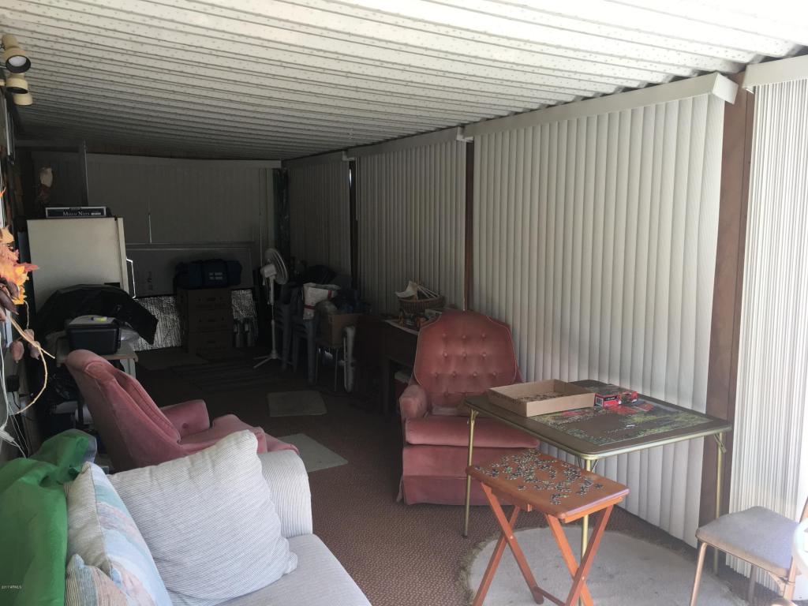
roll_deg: -0.2
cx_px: 404
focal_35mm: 29
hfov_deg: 61.7
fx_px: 677
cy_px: 303
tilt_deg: -7.1
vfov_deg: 48.2
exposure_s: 1/120
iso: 40
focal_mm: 4.15
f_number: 2.2
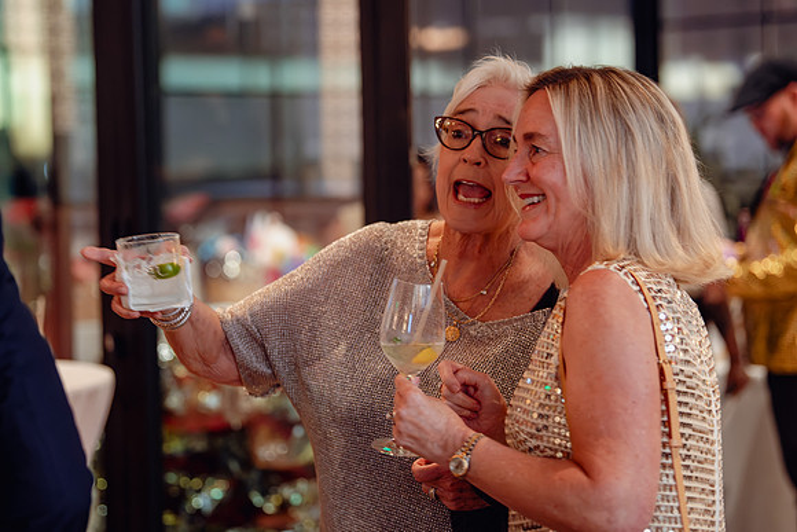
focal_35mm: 104
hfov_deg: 19.7
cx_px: 356
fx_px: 2300
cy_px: 254
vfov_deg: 13.2
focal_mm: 90
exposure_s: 1/60
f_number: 2.8
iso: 6400
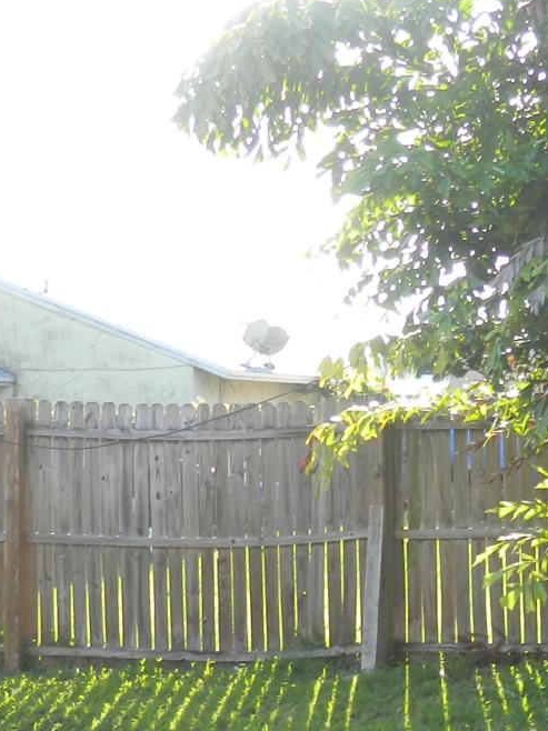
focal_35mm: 76
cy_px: 331
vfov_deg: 25.7
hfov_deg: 18.0
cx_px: 730
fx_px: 1605
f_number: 3.1
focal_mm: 4.5
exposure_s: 1/125
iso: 80
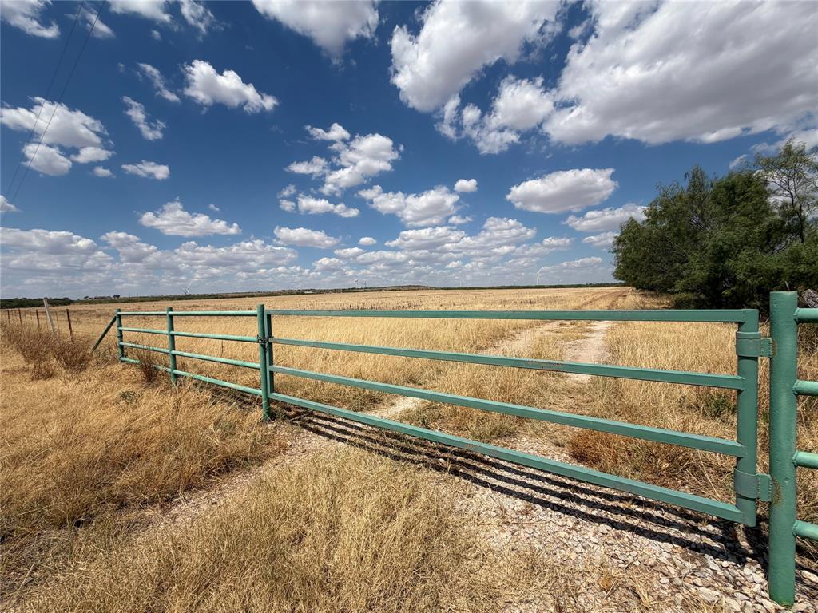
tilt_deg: -1.8
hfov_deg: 102.1
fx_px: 331
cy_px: 306
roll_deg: +3.9
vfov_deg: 85.7
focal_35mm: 14
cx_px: 409
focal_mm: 2.22
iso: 20
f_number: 2.2
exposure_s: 1/1795
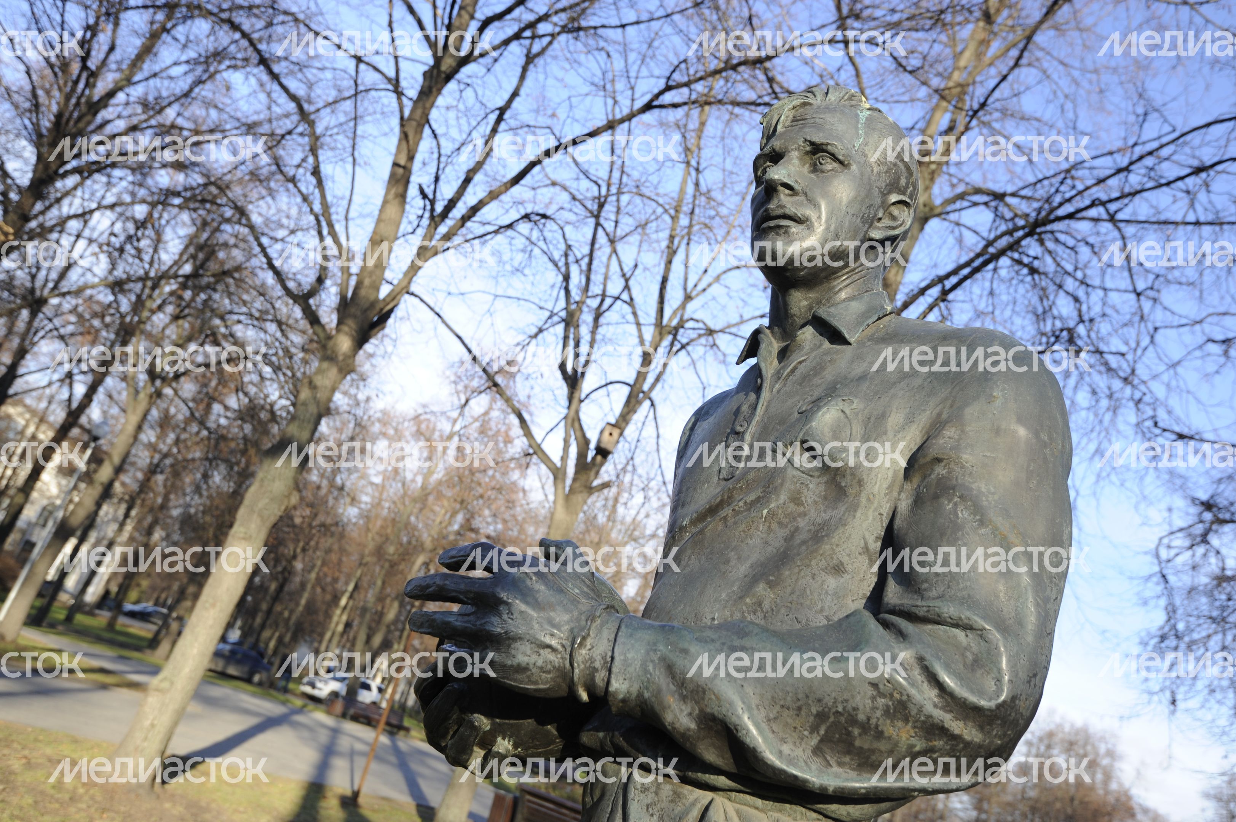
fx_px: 995
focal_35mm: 29
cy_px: 411
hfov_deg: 63.7
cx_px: 618
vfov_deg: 44.9
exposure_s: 1/500
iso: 400
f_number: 5.6
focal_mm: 29
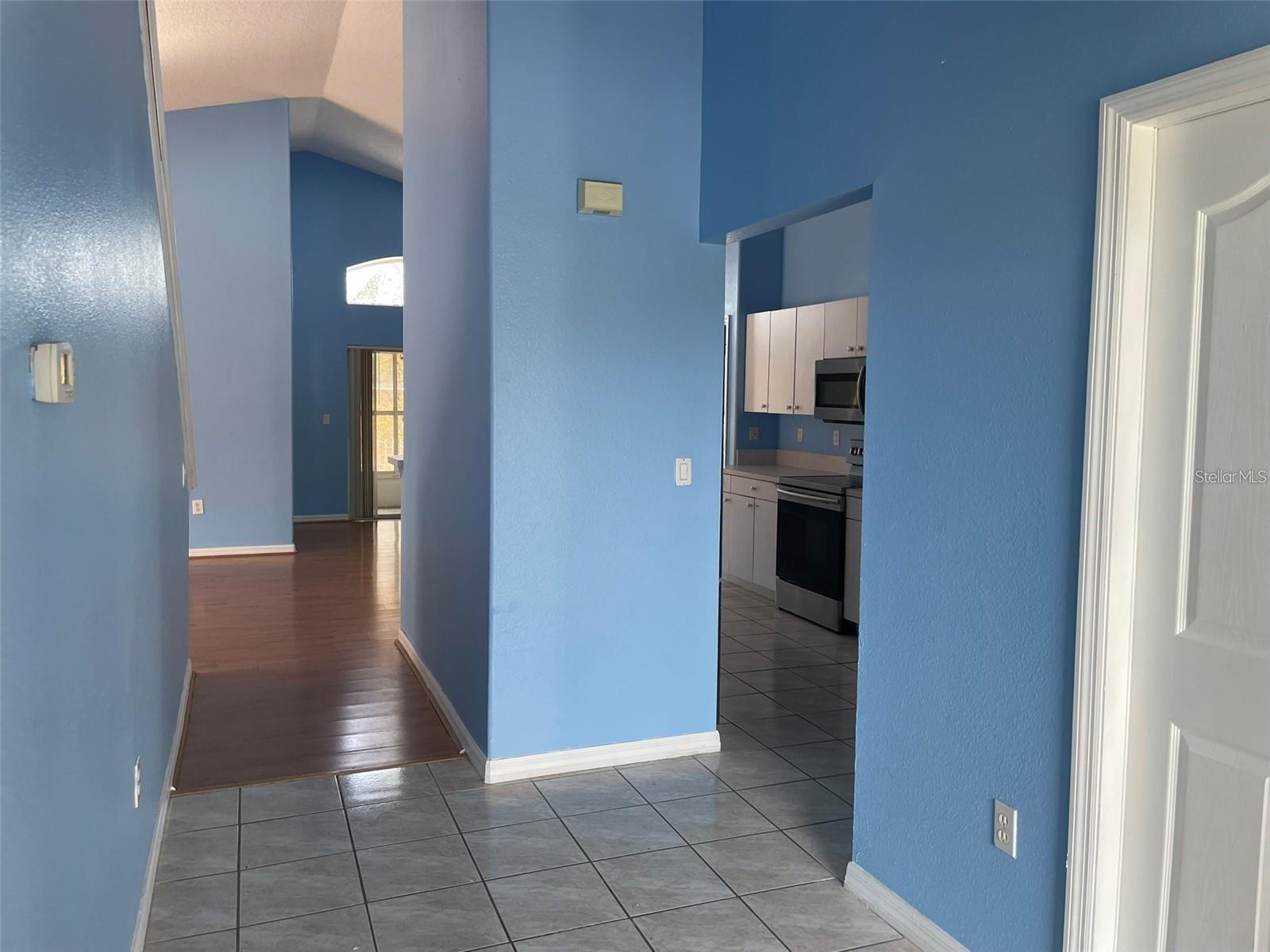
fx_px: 954
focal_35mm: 26
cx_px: 635
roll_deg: -1.8
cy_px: 476
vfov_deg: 53.1
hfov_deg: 67.3
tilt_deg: -3.5
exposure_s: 1/121
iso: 64
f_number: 1.6
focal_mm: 4.2
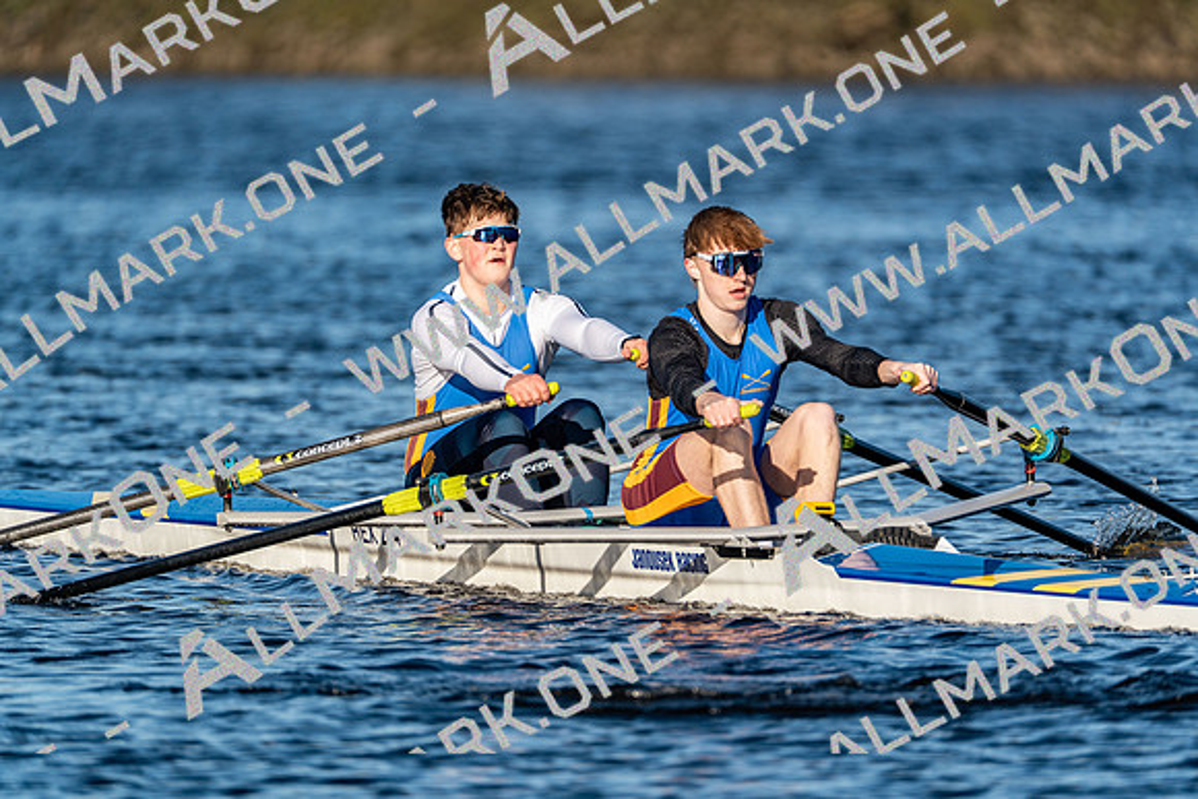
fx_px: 19970
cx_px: 599
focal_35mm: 600
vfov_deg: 2.3
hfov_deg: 3.4
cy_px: 400
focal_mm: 600
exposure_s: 1/2000
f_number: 6.3
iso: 320
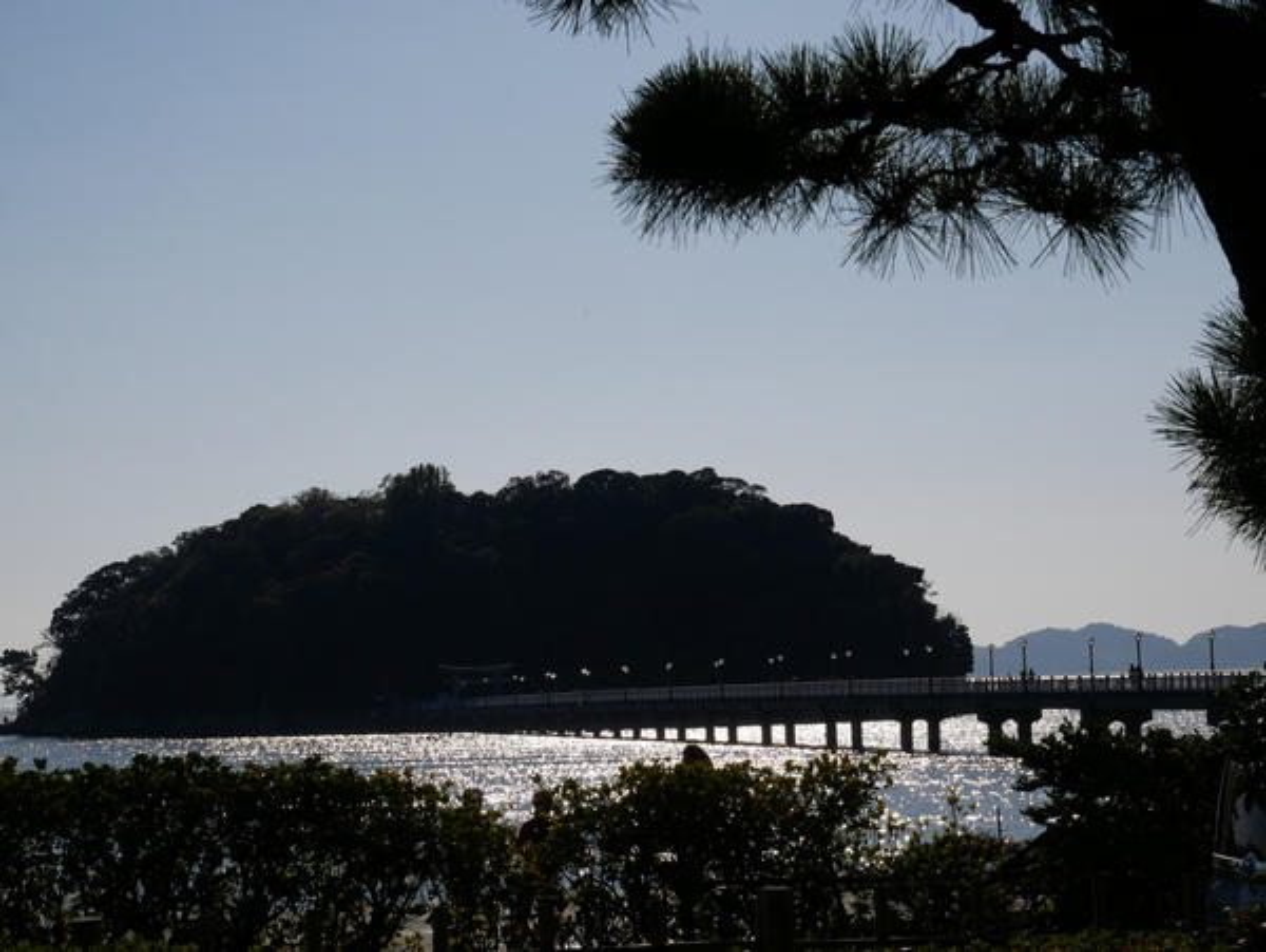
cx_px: 633
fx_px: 3075
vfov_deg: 17.6
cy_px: 476
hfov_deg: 23.3
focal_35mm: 84
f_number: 11
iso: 200
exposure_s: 1/1300
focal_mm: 42
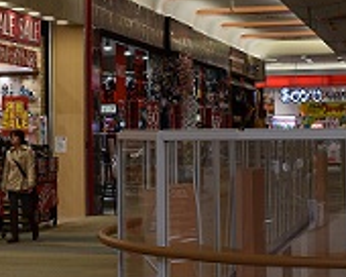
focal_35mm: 119
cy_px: 51
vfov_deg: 12.9
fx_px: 1219
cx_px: 8
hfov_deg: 15.9
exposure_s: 1/125
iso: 400
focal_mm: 24
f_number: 5.6
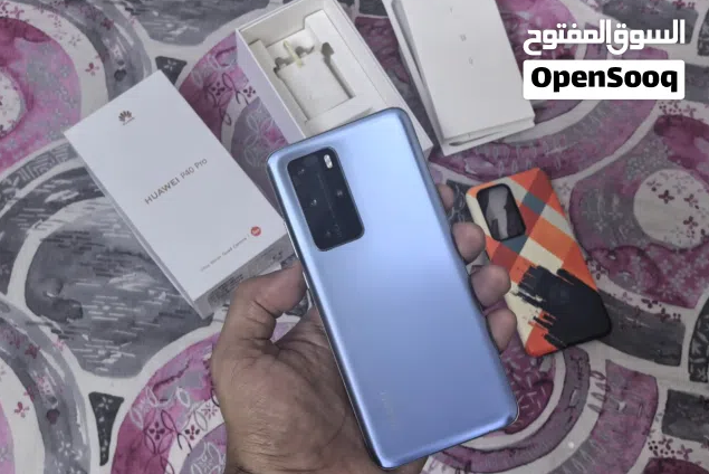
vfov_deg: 30.5
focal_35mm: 44
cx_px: 355
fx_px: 867
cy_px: 260
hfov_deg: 44.5
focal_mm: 6.98
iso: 500
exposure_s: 1/33.3
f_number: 4
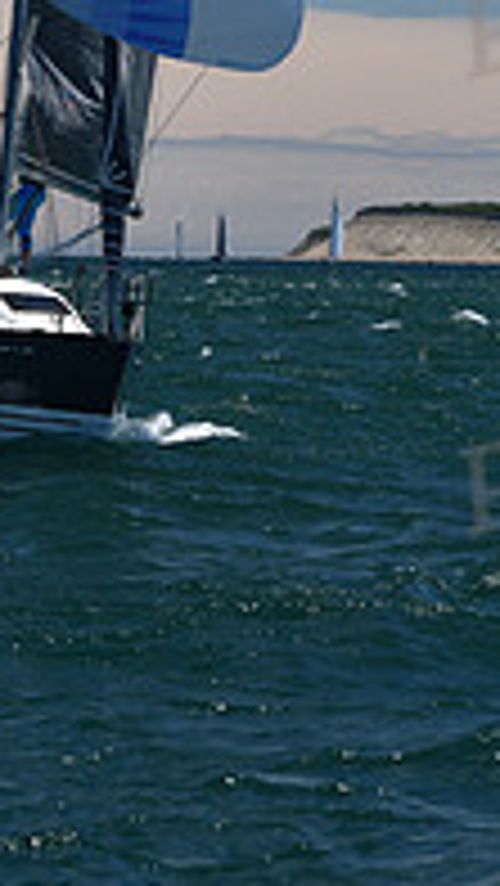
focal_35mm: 241
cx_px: 227
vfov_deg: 8.8
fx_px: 5673
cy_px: -207
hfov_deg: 5.0
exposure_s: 1/800
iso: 250
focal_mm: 78
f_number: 7.1
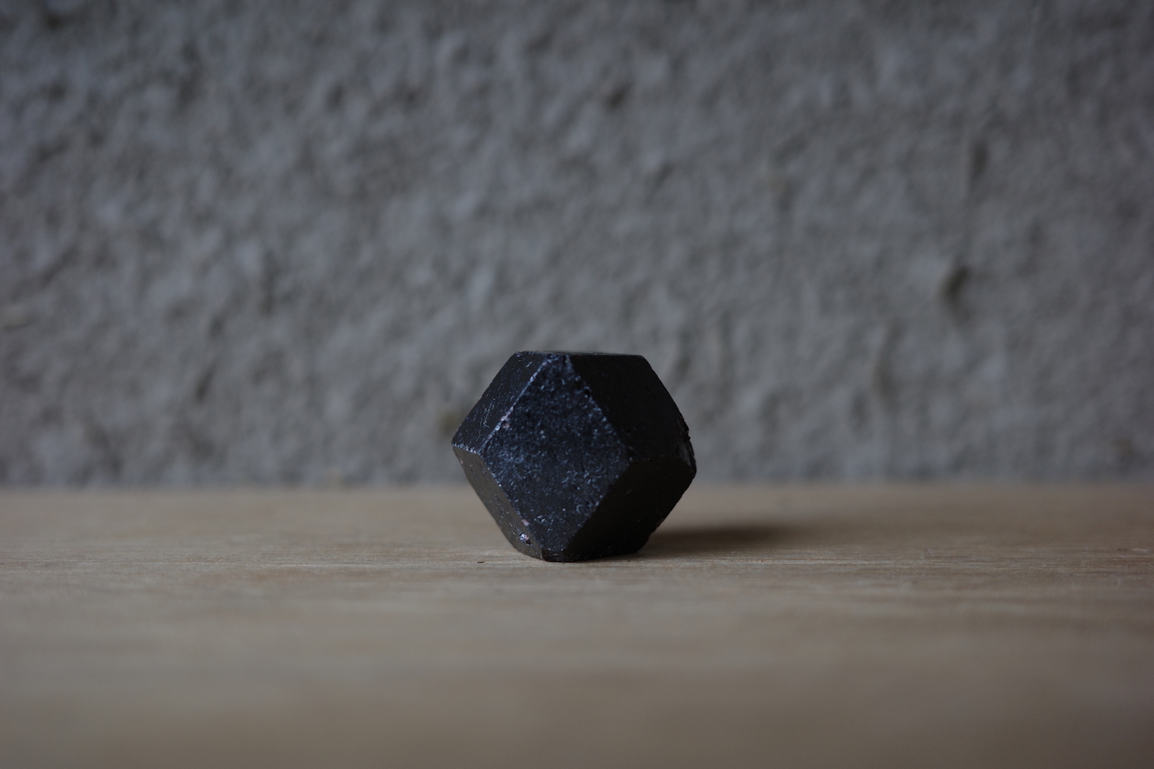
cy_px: 384
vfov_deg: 33.4
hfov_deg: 48.5
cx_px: 577
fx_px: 1282
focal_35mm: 40
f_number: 2.8
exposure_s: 1/100
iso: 200
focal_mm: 26
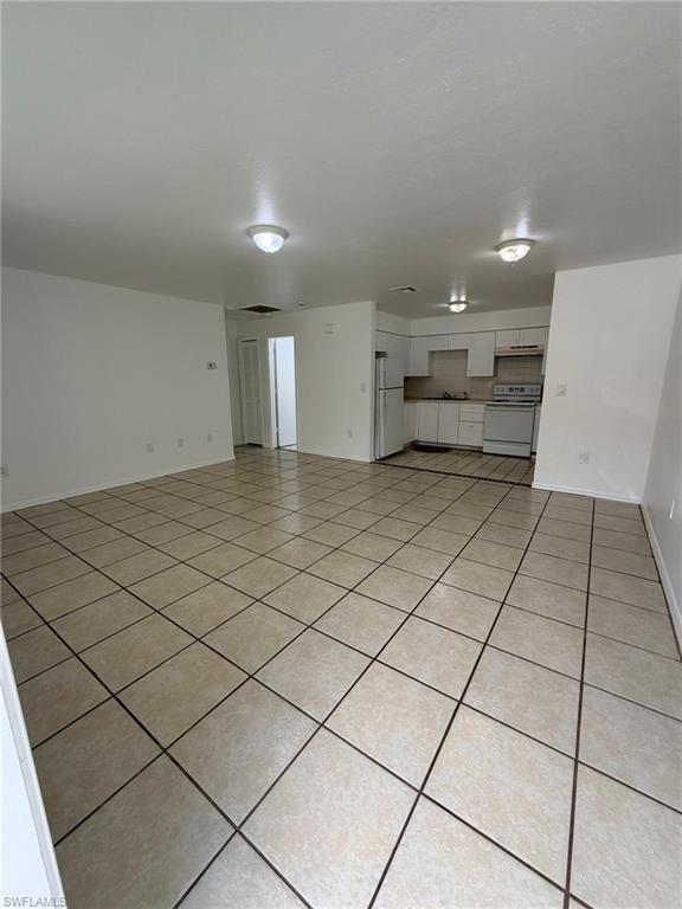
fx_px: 368
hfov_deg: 85.7
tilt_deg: -12.3
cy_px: 454
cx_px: 341
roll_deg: +0.4
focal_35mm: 14
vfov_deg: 102.1
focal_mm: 2.22
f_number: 2.2
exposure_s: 1/121
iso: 64
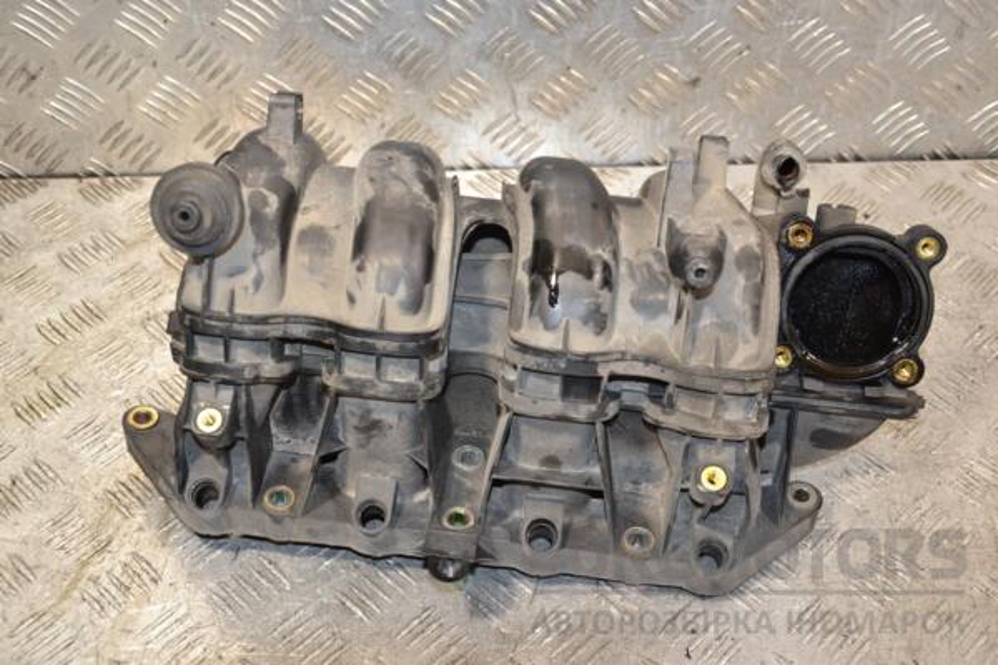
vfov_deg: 13.0
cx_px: 499
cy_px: 332
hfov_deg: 19.5
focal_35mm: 105
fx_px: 2911
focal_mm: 70
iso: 800
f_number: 5.6
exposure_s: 1/200
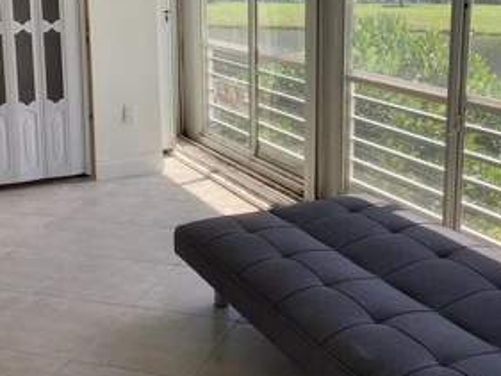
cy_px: 110
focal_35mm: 53
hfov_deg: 36.1
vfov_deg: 27.3
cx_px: 282
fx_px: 767
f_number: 2.4
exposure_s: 1/250
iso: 25
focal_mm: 3.3
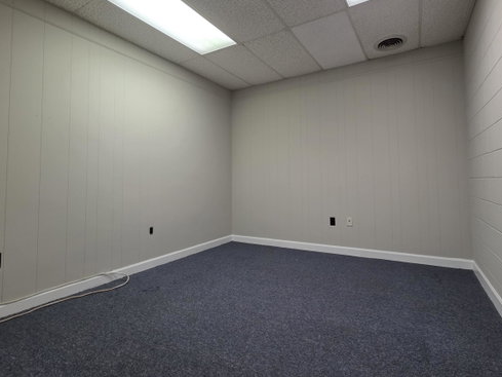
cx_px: 278
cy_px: 173
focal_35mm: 17
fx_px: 247
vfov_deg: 74.6
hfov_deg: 90.7
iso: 200
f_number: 1.9
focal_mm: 2.2
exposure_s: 1/60
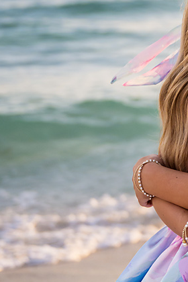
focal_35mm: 150
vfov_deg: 13.6
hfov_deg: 8.9
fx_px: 1175
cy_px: 42
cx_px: 281
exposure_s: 1/2000
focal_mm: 42
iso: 320
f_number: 2.8
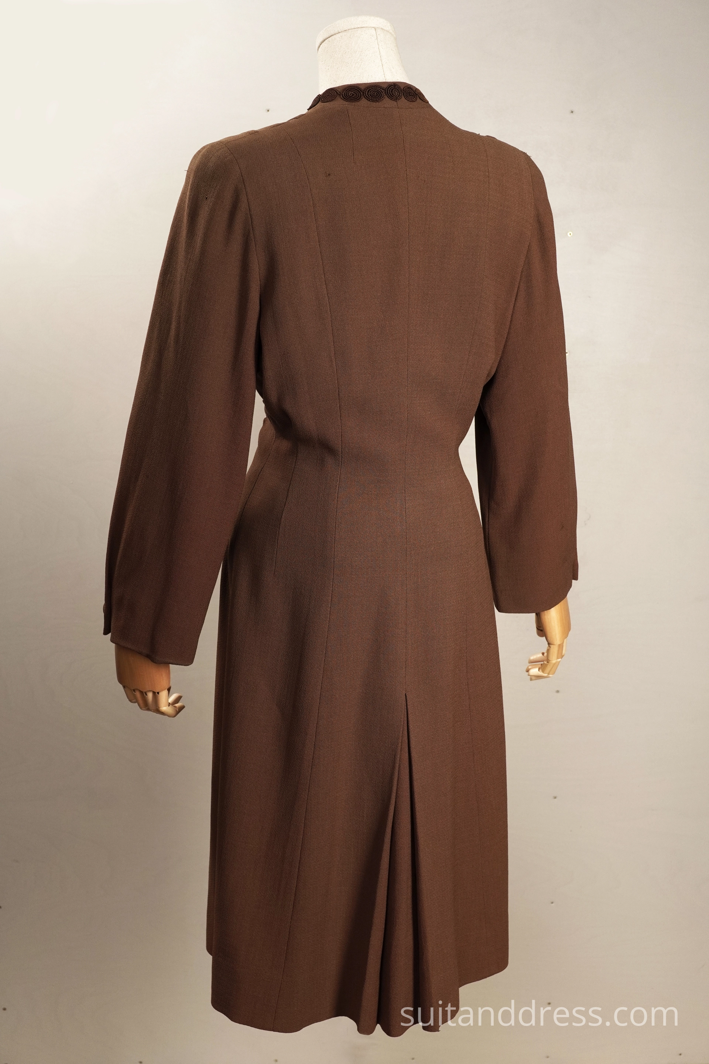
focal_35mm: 48
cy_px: 532
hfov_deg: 28.1
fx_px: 1418
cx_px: 354
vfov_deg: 41.1
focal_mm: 32
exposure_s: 1/80
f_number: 5.6
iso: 400
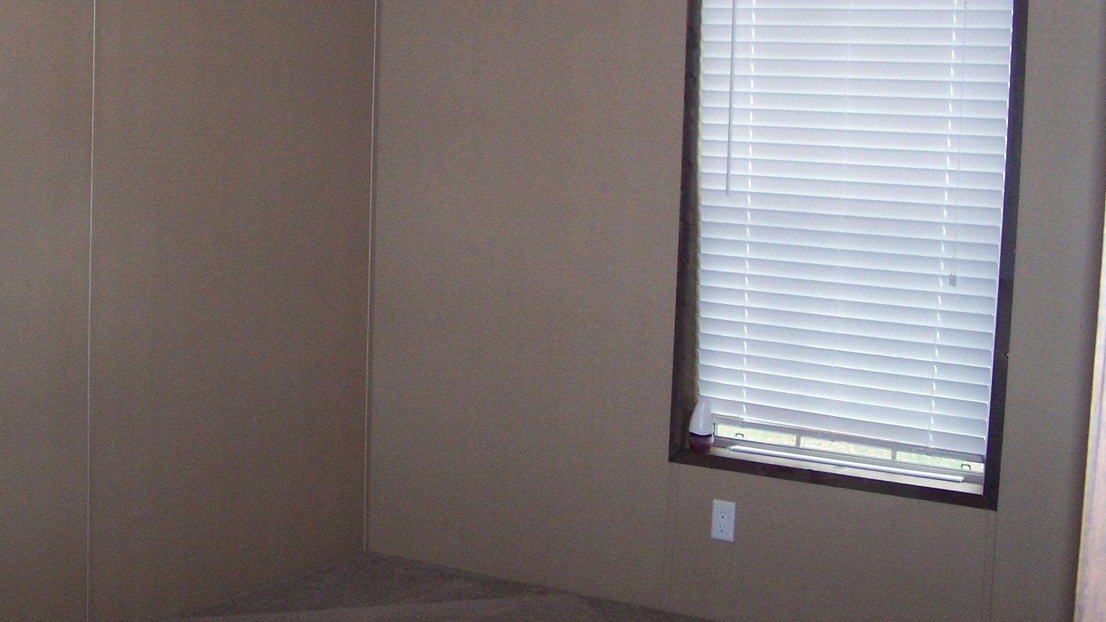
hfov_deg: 37.2
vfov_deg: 21.4
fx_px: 1642
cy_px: 200
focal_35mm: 56
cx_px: 505
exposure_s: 1/60
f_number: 2.8
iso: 140
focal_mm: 6.3
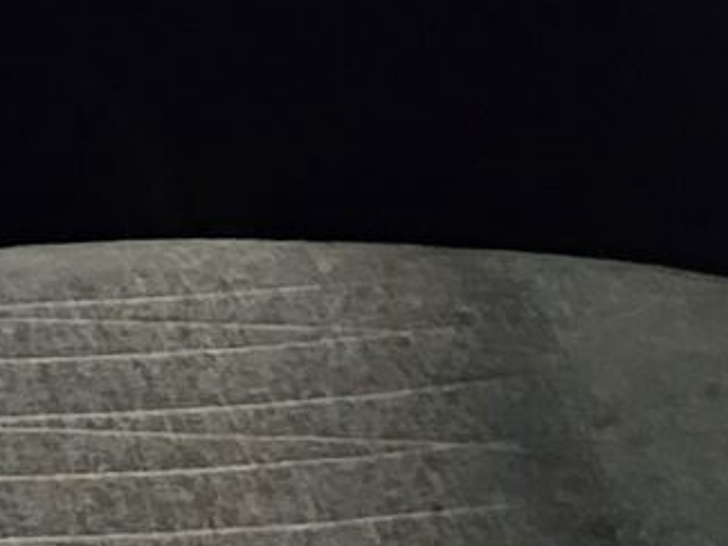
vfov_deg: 7.5
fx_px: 3828
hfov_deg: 8.8
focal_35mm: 182
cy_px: -831
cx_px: -1526
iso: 1600
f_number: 1.7
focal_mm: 6.3
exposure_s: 1/25
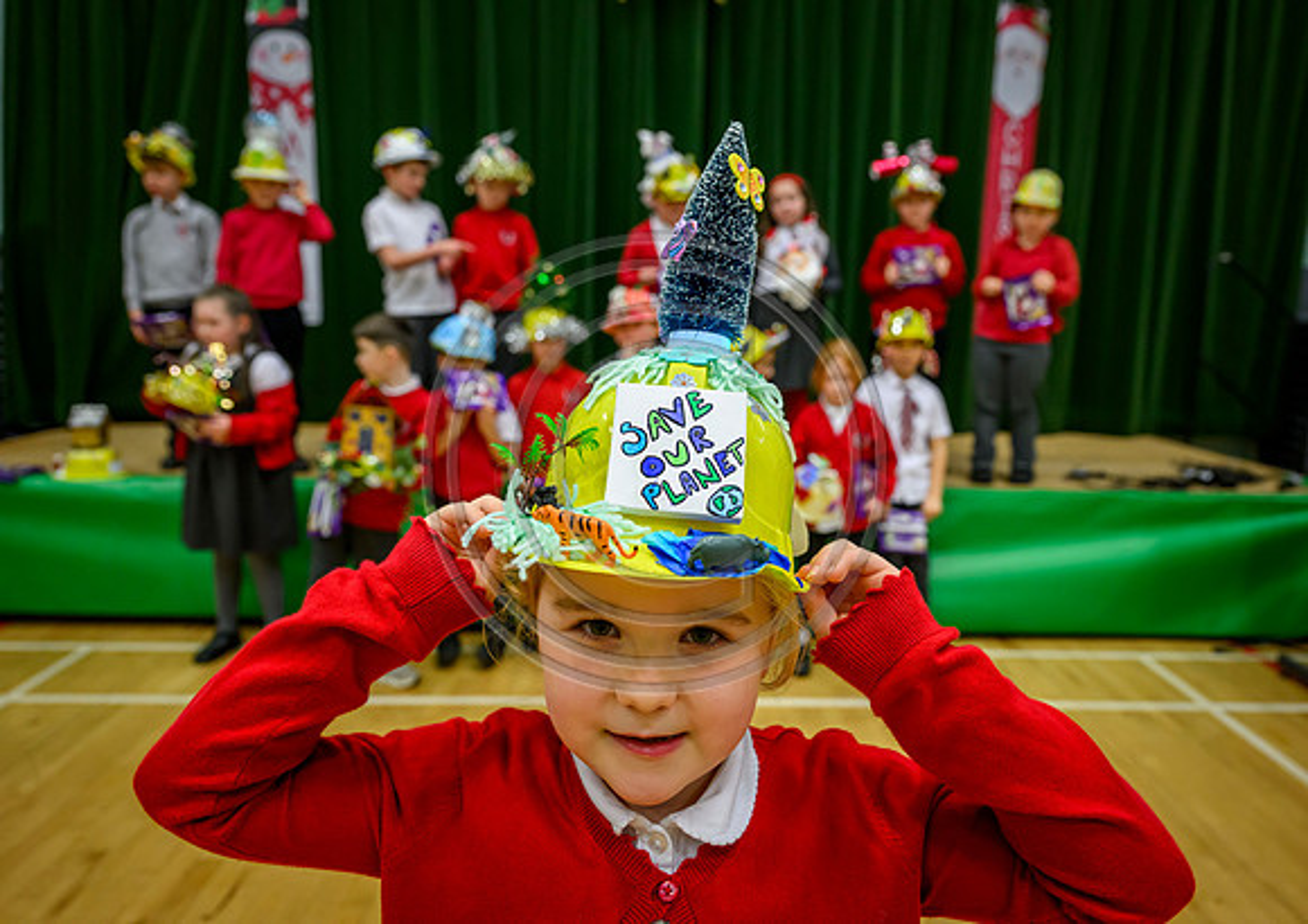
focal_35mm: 25
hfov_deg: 69.4
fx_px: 943
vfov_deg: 52.2
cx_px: 693
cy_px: 462
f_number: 4
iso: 4000
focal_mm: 24.5
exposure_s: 1/250
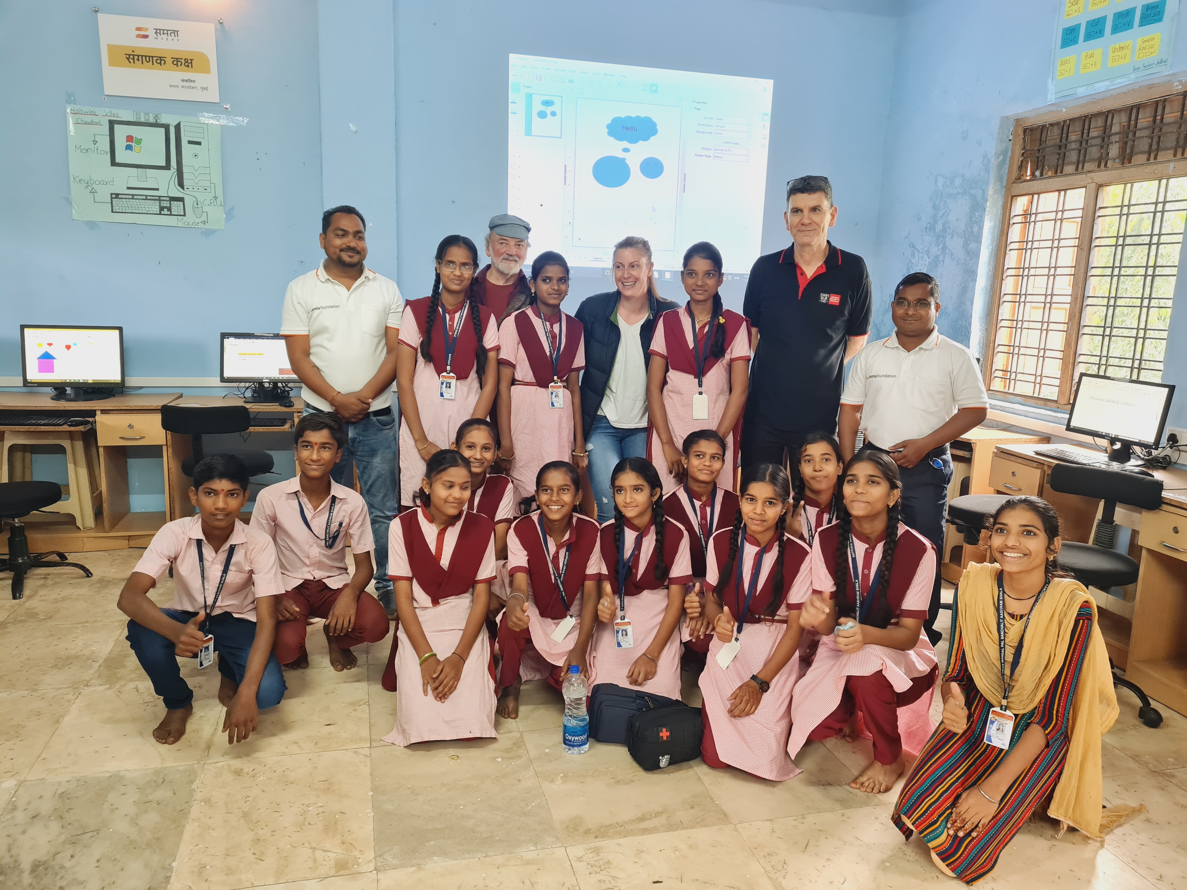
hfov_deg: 67.3
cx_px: 594
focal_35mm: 26
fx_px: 892
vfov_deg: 53.1
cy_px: 445
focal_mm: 5.4
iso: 400
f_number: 1.8
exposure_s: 1/50
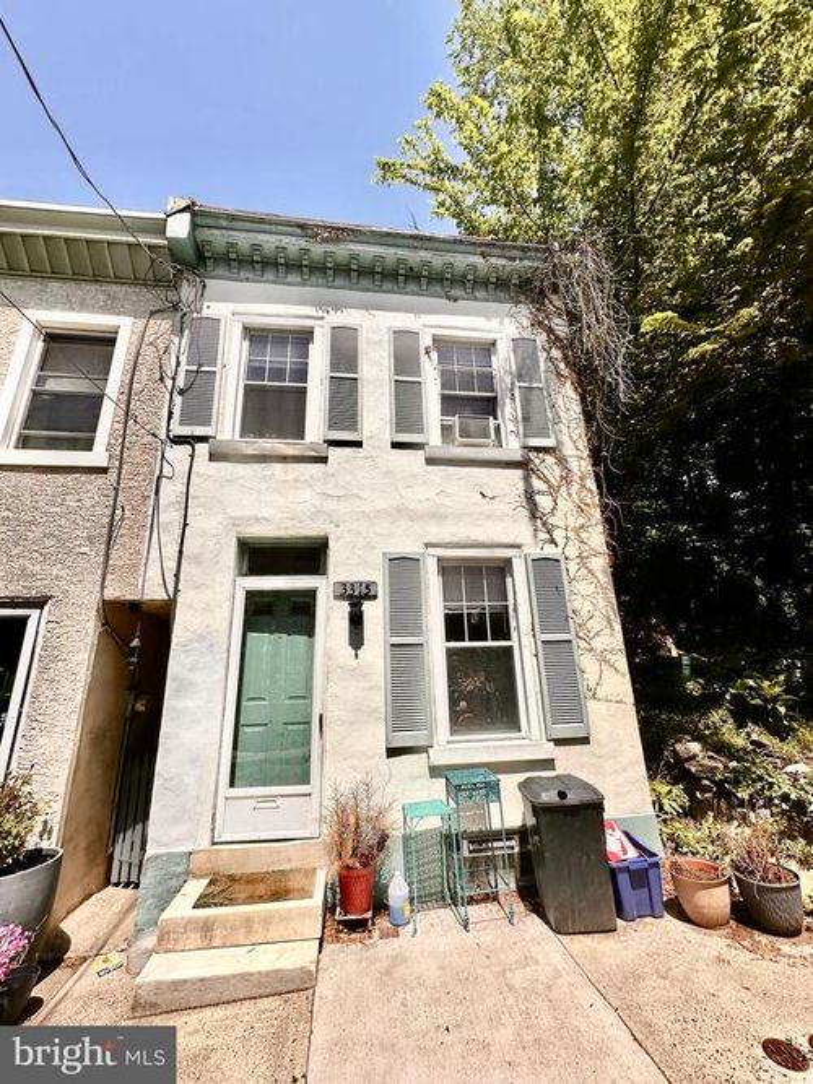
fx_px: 439
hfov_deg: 85.7
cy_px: 542
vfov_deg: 102.1
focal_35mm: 14
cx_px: 406
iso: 50
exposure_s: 1/4464
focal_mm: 2.22
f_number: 2.2
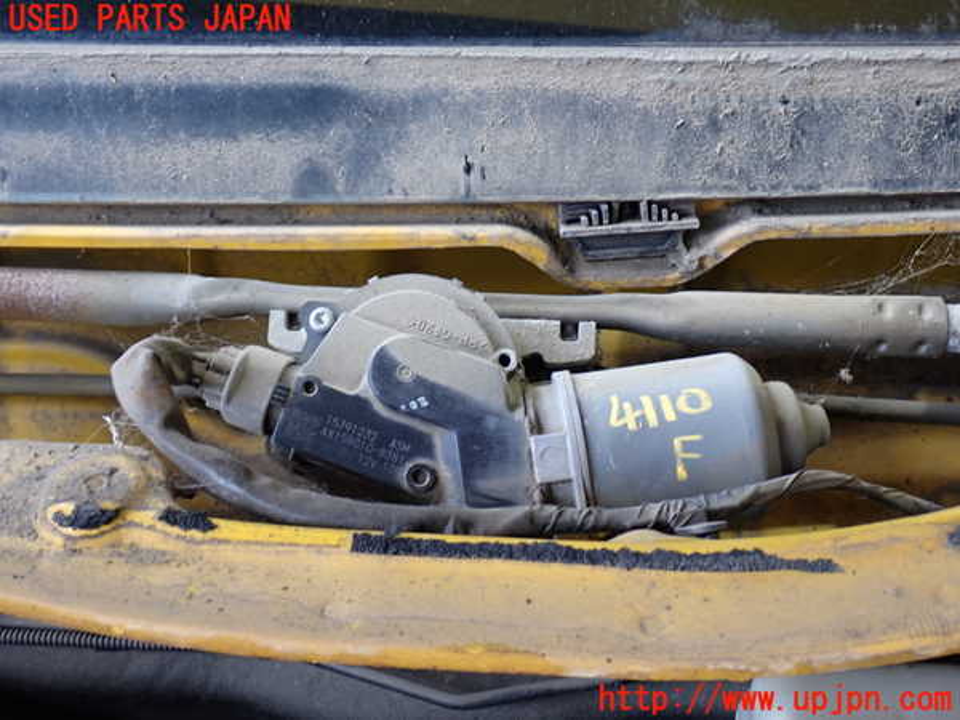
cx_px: 480
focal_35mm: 41
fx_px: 1137
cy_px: 360
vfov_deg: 35.1
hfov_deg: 45.8
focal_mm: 7.31
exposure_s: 1/40
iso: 250
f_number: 2.8
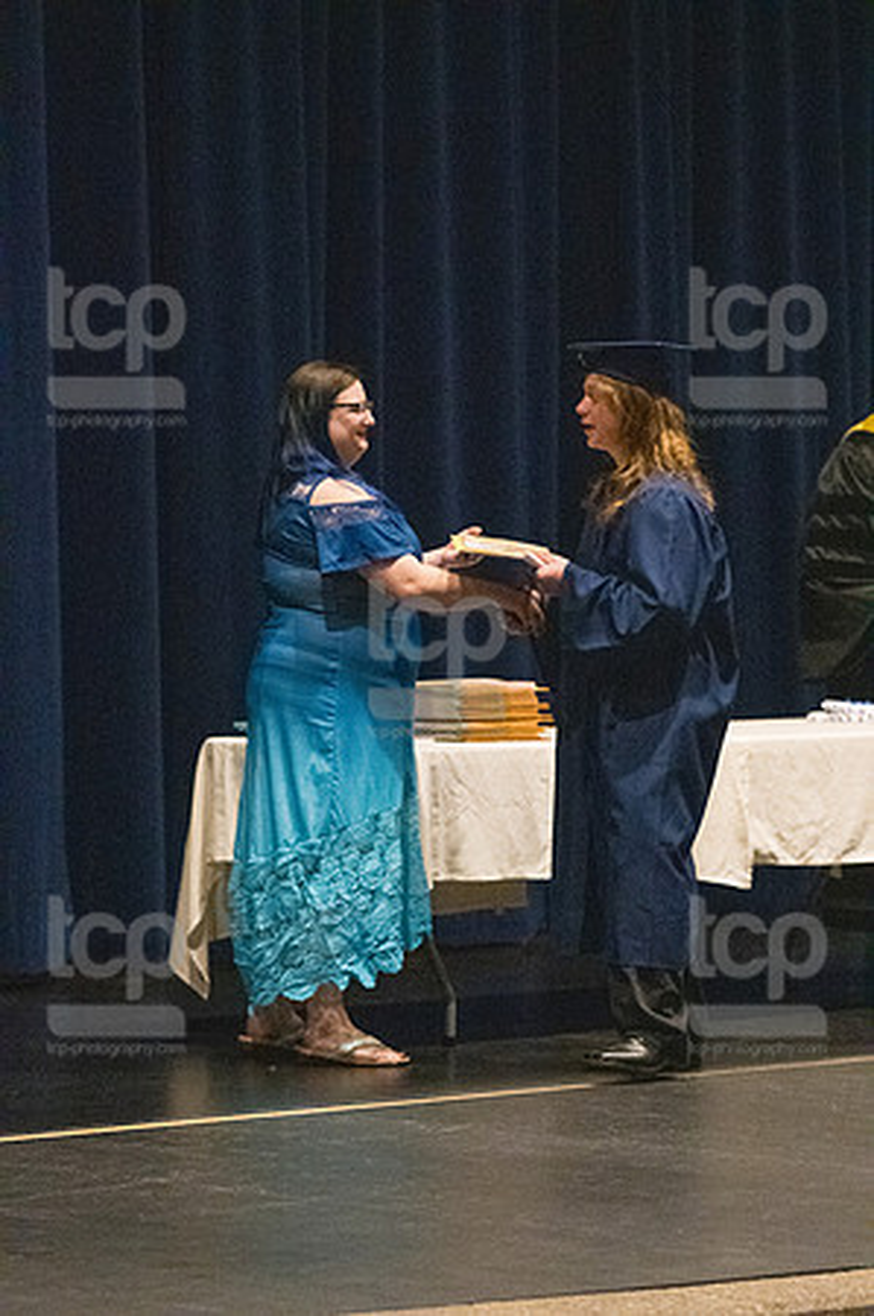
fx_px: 6022
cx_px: 437
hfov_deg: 8.3
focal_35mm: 165
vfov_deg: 12.5
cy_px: 658
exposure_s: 1/400
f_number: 3.2
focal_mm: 110
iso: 10000
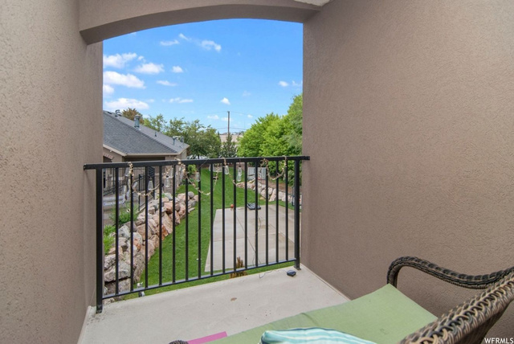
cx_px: 257
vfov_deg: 67.5
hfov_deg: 89.9
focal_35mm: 18
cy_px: 172
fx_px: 257
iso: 200
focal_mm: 12
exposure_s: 1/80
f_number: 4.5
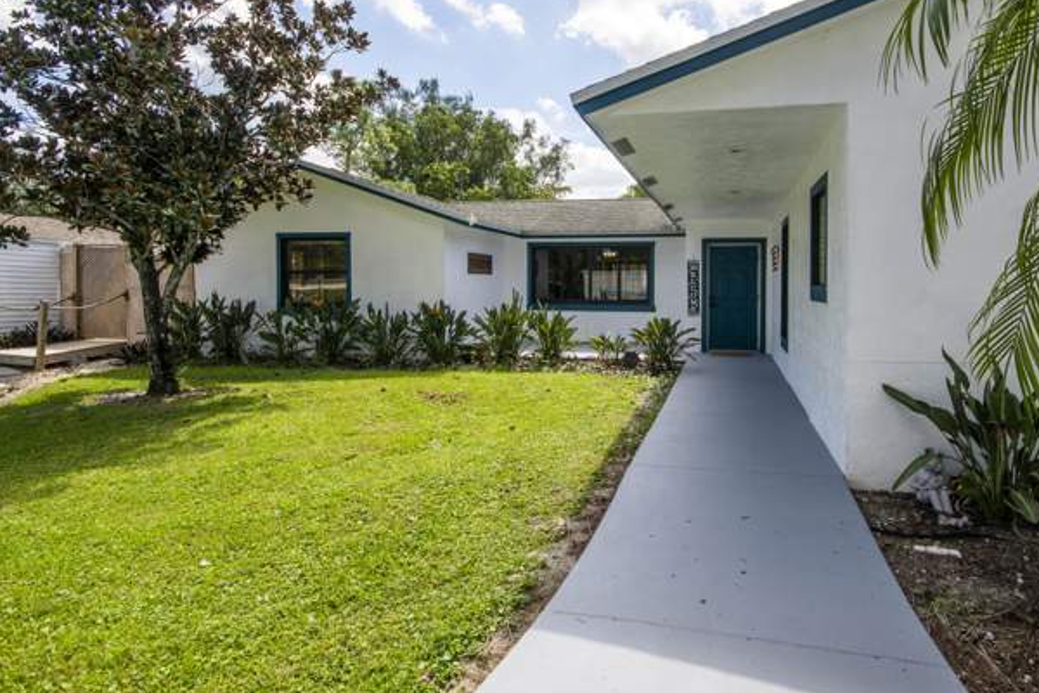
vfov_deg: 61.7
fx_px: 577
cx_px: 580
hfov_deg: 83.6
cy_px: 299
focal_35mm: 20
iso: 100
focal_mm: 10
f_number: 8
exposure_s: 1/320
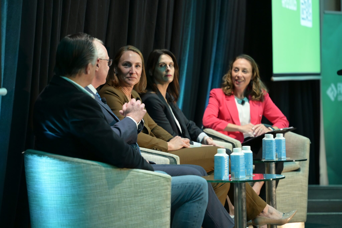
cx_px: 171
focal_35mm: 157
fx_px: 1492
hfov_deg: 13.1
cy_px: 114
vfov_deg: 8.7
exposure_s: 1/160
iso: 1600
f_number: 2.8
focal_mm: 105
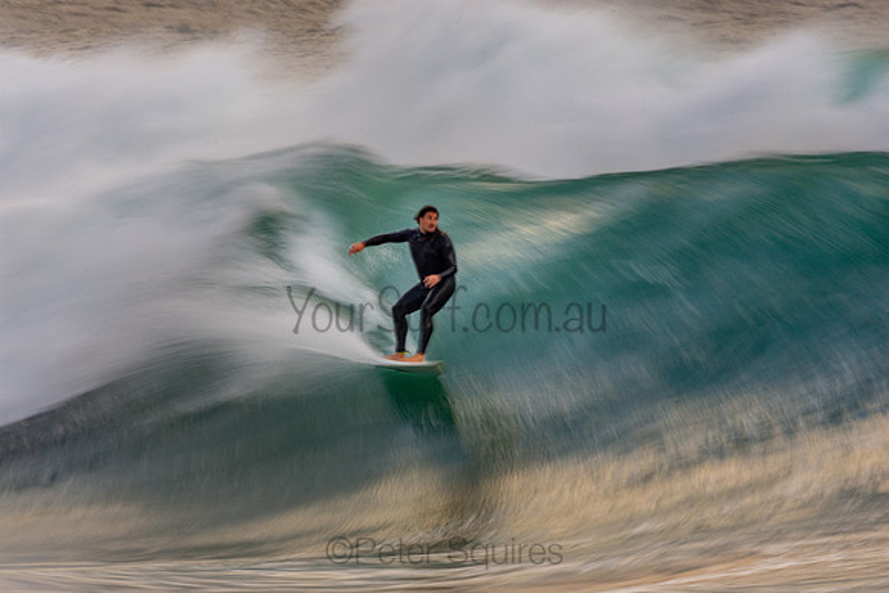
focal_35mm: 750
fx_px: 18524
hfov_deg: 2.7
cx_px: 444
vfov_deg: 1.8
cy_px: 296
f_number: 29
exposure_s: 1/10
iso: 100
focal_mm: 500
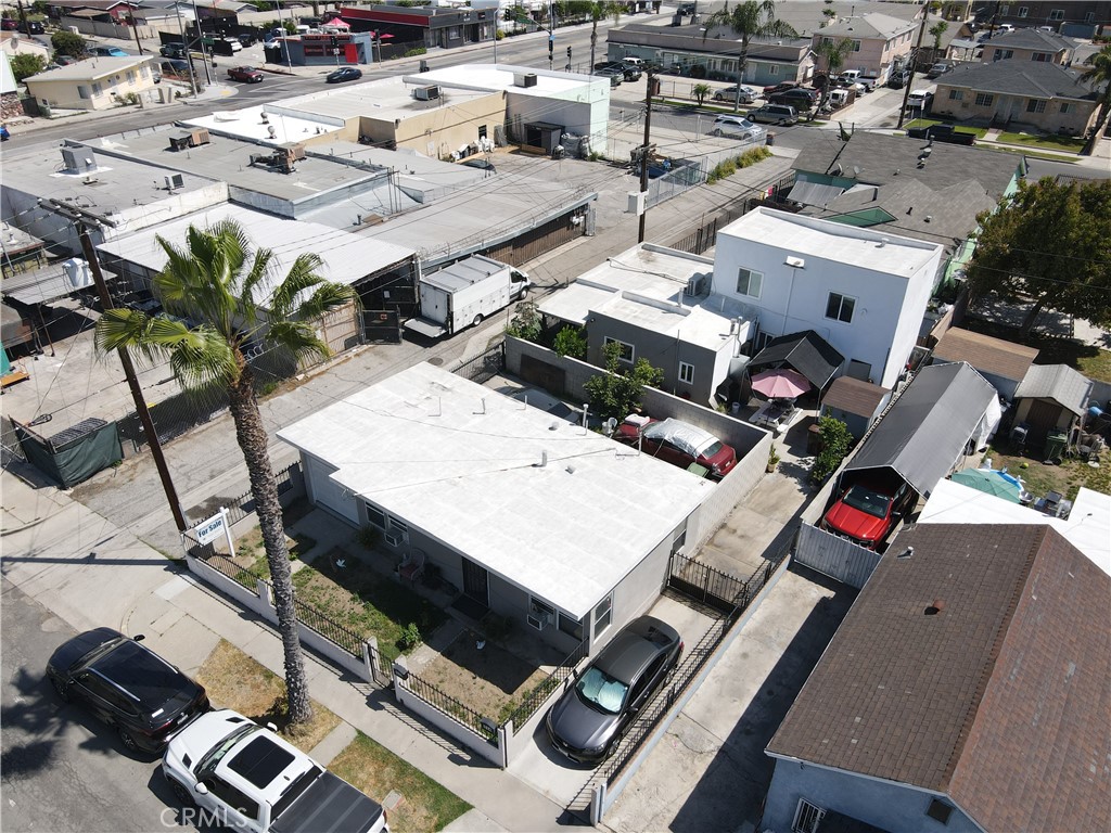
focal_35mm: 24
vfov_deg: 56.8
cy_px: 416
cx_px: 556
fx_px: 770
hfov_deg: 71.6
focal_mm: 4.5
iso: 100
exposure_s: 1/50
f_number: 2.8
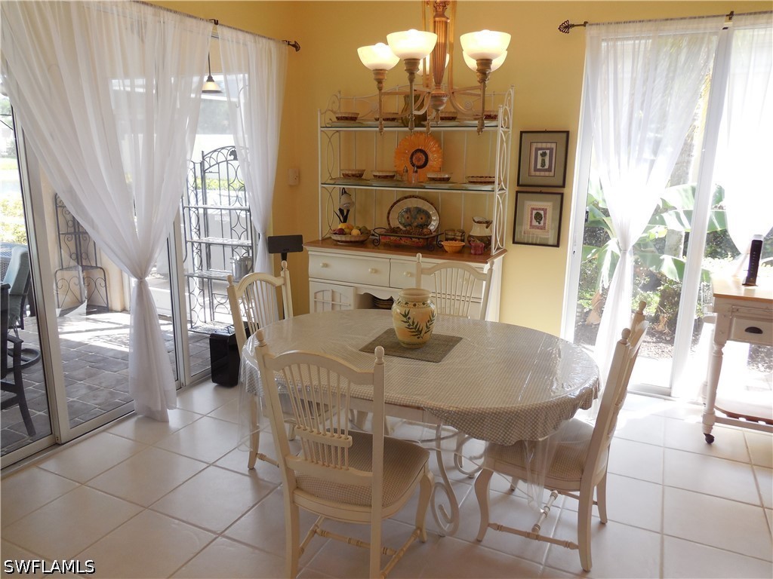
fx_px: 558
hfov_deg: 69.4
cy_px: 290
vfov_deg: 54.9
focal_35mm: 25
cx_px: 386
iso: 125
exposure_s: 1/100
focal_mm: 4.5
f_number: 3.1
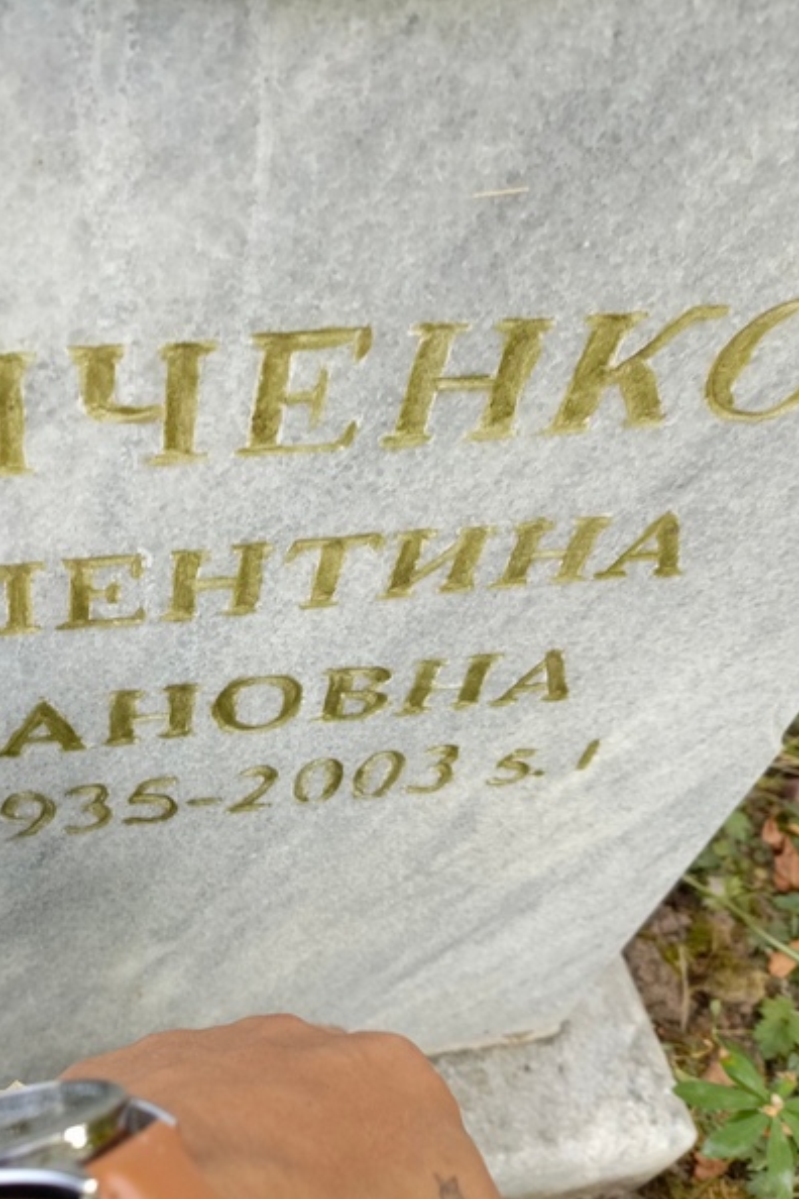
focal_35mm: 35
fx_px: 1165
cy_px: 602
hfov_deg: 36.4
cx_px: 149
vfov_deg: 54.4
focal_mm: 4.76
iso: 139
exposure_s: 1/100
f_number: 1.69
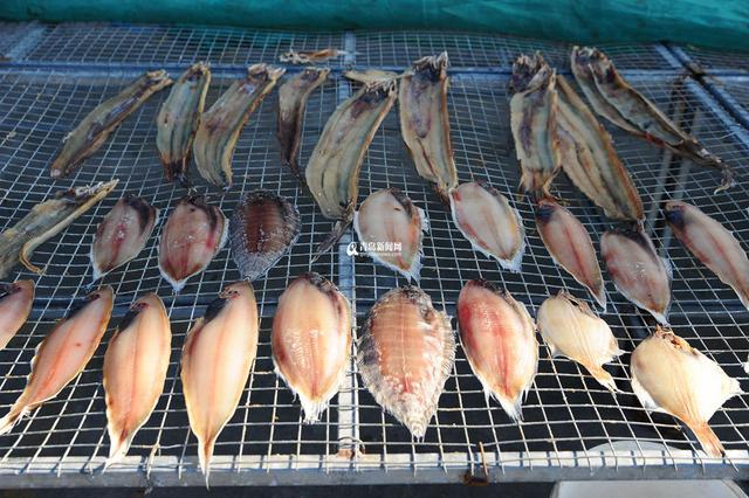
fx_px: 915
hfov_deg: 44.5
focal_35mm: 44
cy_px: 249
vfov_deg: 30.5
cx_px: 374
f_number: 5.6
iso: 250
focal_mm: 44
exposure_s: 1/400
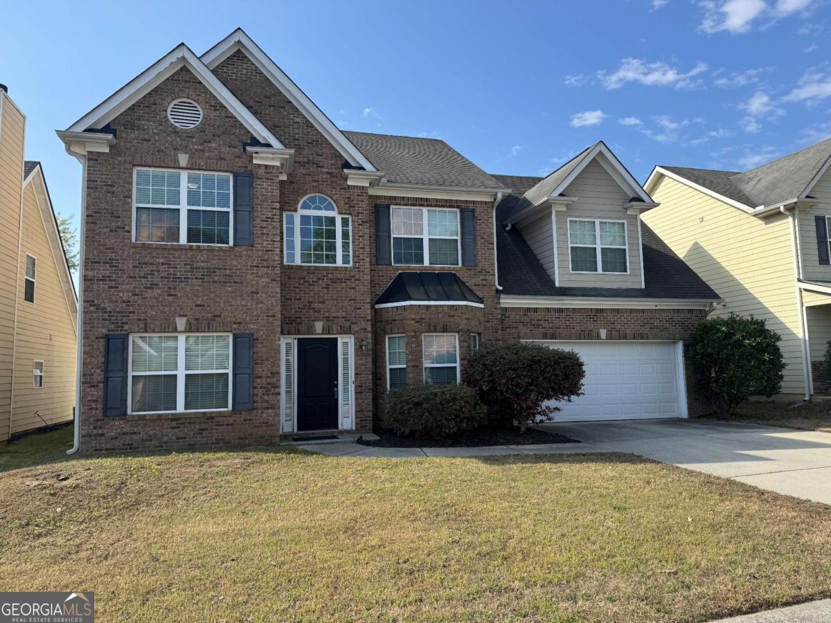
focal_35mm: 24
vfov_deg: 56.8
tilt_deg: +4.7
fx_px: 576
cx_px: 416
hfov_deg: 71.6
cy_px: 312
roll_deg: +0.9
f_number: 1.78
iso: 80
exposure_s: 1/2604
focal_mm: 6.76
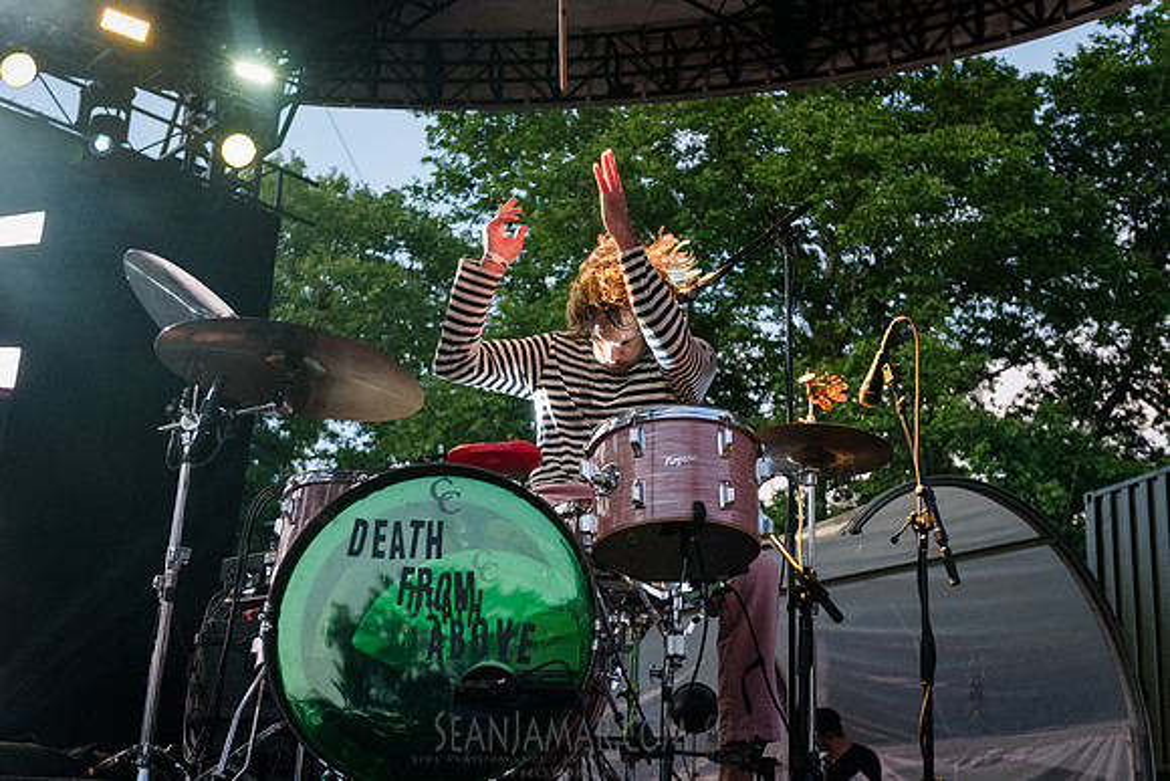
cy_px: 390
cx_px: 585
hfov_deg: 38.2
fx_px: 1690
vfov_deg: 26.0
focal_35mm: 52
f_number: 4
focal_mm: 52
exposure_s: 1/320
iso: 4000
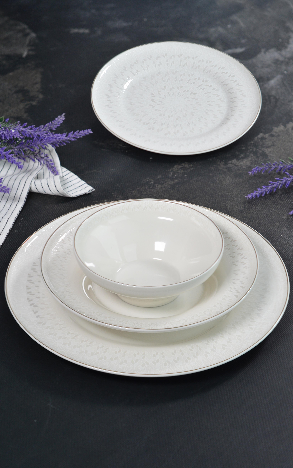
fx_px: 984
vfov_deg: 26.8
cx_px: 145
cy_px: 233
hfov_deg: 16.9
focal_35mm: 77
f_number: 5
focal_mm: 50
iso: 400
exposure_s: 1/100
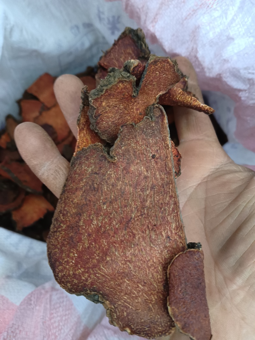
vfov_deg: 67.3
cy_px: 170
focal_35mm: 26
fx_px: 255
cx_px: 128
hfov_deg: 53.1
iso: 1199
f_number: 1.8
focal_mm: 4.05
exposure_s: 1/33.3
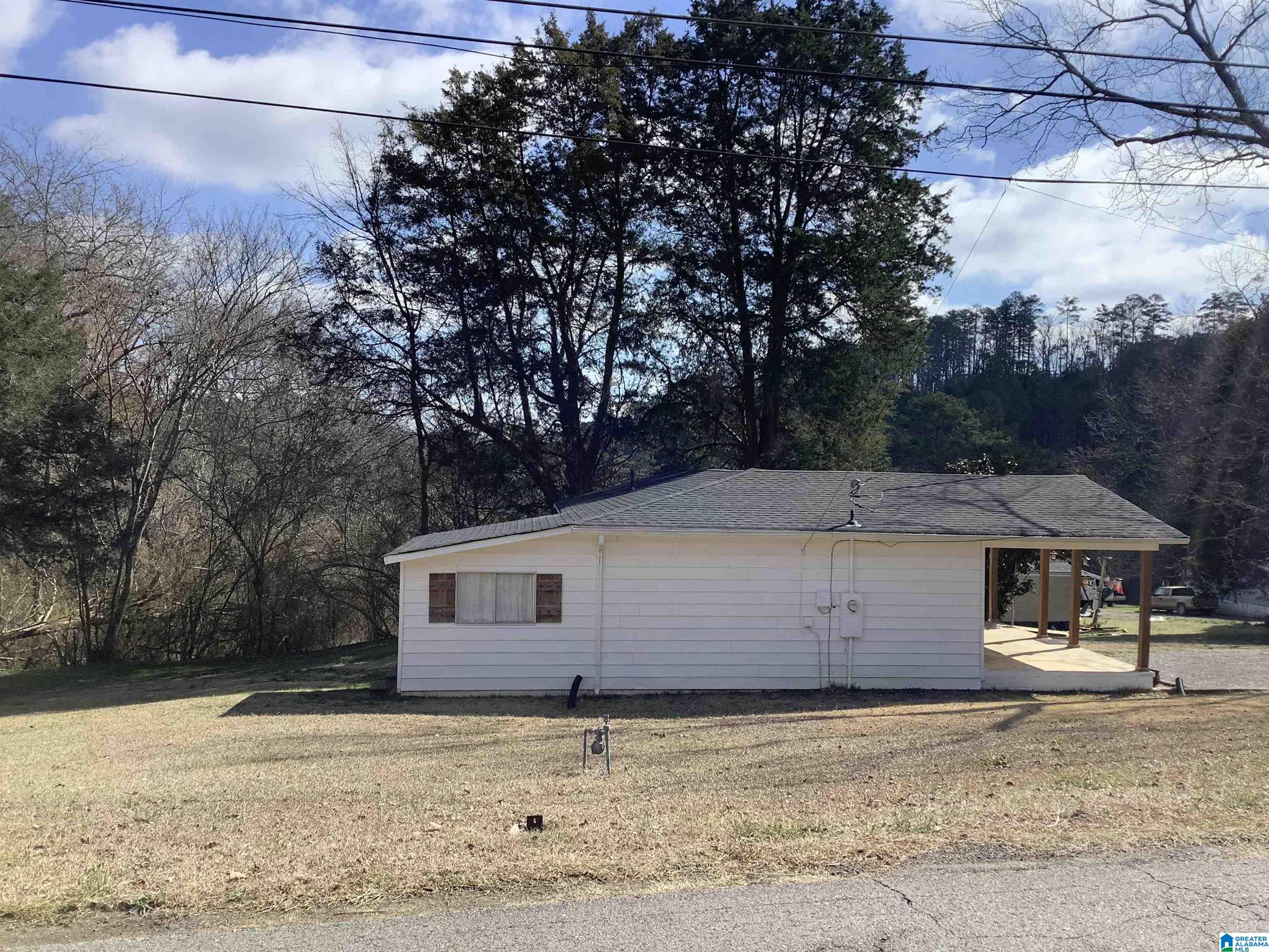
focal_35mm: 31
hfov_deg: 58.4
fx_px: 1136
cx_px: 634
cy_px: 476
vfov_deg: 45.4
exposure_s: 1/936
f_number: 2.4
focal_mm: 3.3
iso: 25
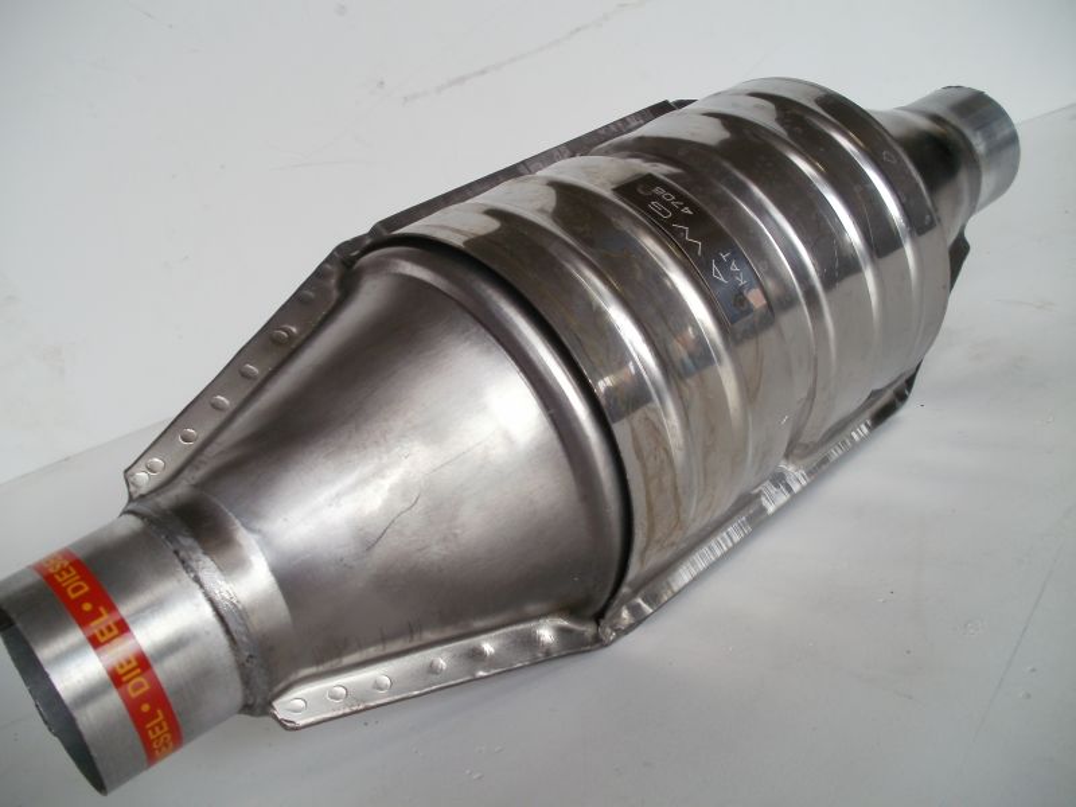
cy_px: 404
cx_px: 538
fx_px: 1119
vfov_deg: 39.7
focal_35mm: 36
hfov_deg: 51.4
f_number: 3.5
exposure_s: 1/40
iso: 100
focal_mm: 6.3
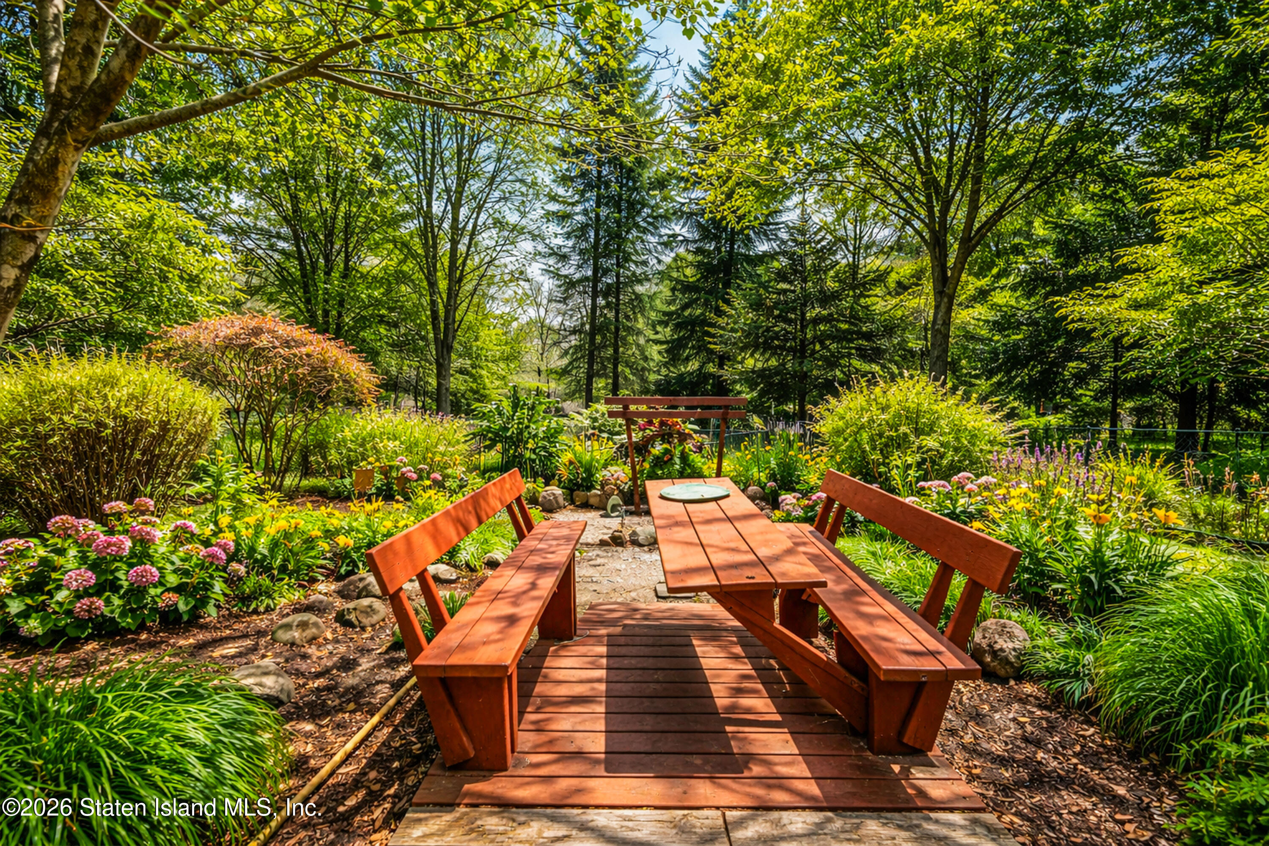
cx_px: 634
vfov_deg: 73.7
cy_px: 423
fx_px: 564
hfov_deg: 96.7
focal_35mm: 16
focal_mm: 16
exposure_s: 1/250
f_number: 5
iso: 100
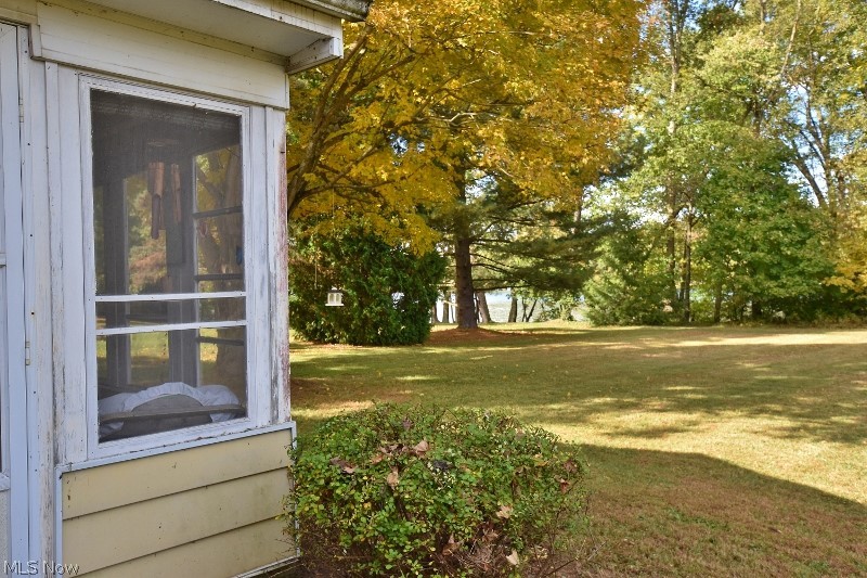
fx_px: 722
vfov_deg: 43.6
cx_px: 434
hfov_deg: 61.9
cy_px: 289
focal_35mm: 30
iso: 400
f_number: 7.1
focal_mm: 20
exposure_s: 1/200
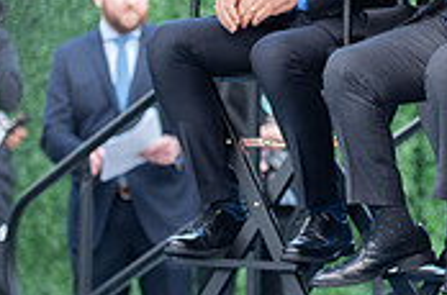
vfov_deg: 3.4
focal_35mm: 398
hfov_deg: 5.2
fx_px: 4928
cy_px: -69
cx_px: 560
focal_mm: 110
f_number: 2.8
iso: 1250
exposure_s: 1/1250
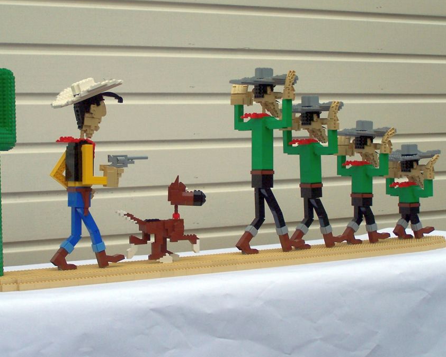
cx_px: 194
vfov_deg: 17.3
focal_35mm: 89
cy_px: 157
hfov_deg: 21.5
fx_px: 1175
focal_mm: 12.4
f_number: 3.2
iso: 80
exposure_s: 1/750
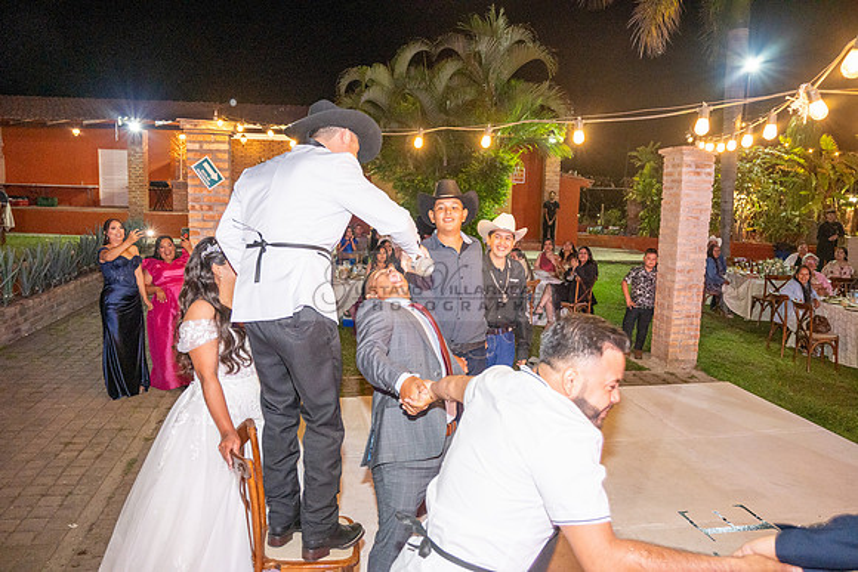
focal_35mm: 28
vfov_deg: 46.4
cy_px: 286
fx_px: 667
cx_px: 429
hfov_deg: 65.5
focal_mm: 28
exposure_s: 1/80
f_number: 5
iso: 2500
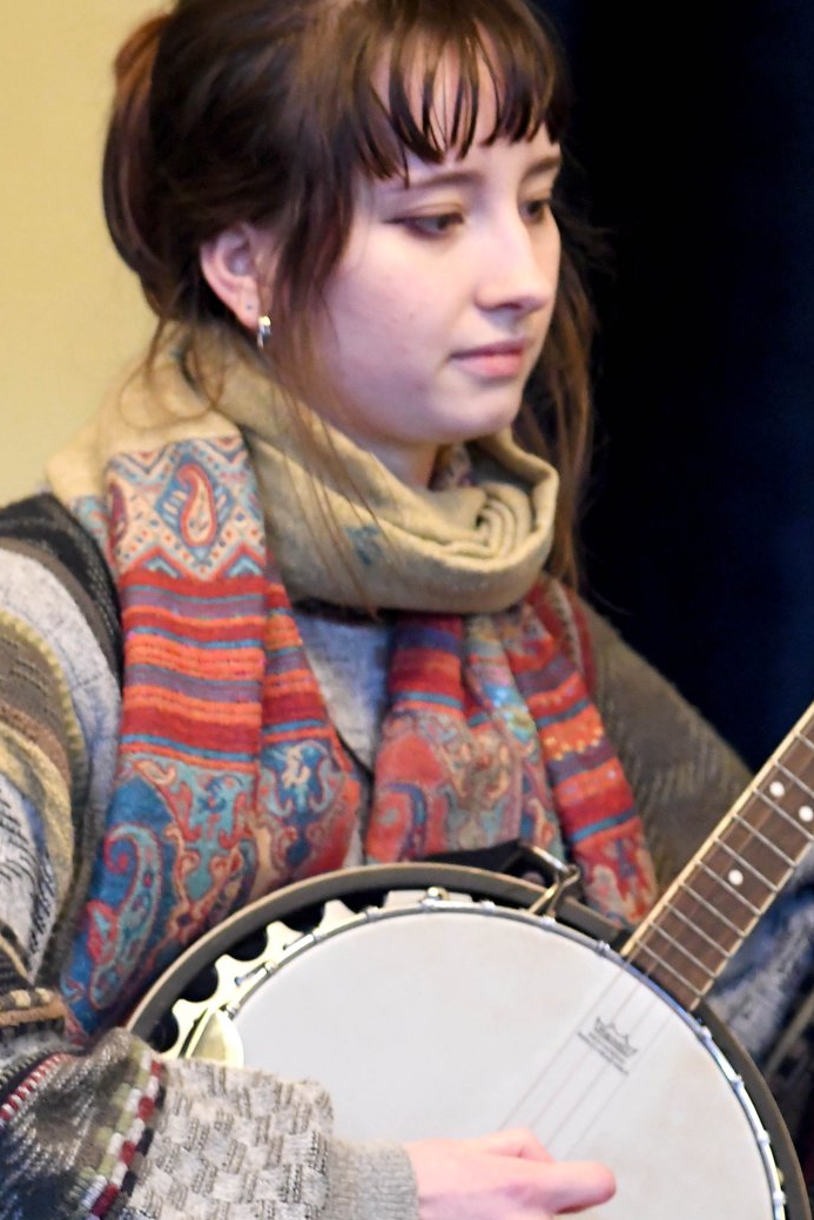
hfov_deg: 1.6
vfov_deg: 2.3
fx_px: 30072
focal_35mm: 887
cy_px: 696
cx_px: 474
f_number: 2.8
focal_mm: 300
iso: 4000
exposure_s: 1/100
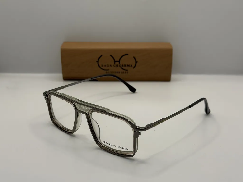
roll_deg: +0.6
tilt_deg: -19.3
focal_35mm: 48
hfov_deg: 39.7
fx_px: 337
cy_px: 91
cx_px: 122
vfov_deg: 30.3
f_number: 1.78
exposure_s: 1/527
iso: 64
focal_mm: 6.76
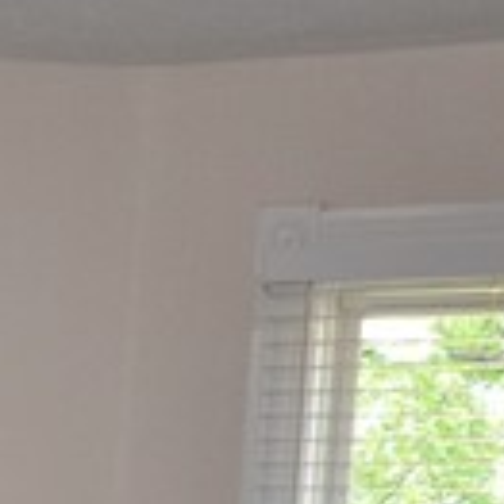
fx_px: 2438
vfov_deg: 10.7
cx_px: -310
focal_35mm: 148
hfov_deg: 11.2
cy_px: 1045
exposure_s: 1/60
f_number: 4.8
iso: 800
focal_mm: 14
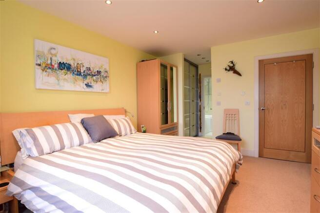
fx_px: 160
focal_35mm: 18
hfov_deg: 90.0
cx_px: 160
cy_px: 106
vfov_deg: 67.4
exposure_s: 1/10
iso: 400
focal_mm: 12
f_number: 8
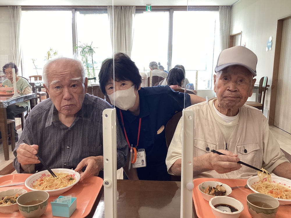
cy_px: 109
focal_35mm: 31
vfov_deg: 45.4
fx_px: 261
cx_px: 146
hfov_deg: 58.4
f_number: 2.4
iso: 64
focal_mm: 3.3
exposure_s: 1/60
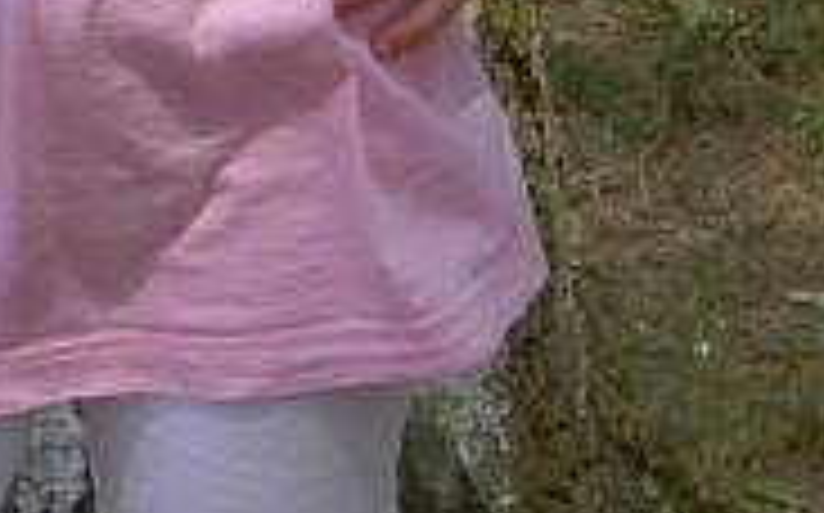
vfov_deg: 6.9
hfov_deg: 11.5
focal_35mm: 181
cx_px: -27
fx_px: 4061
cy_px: -621
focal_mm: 8
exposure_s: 1/200
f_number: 4.7
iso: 100
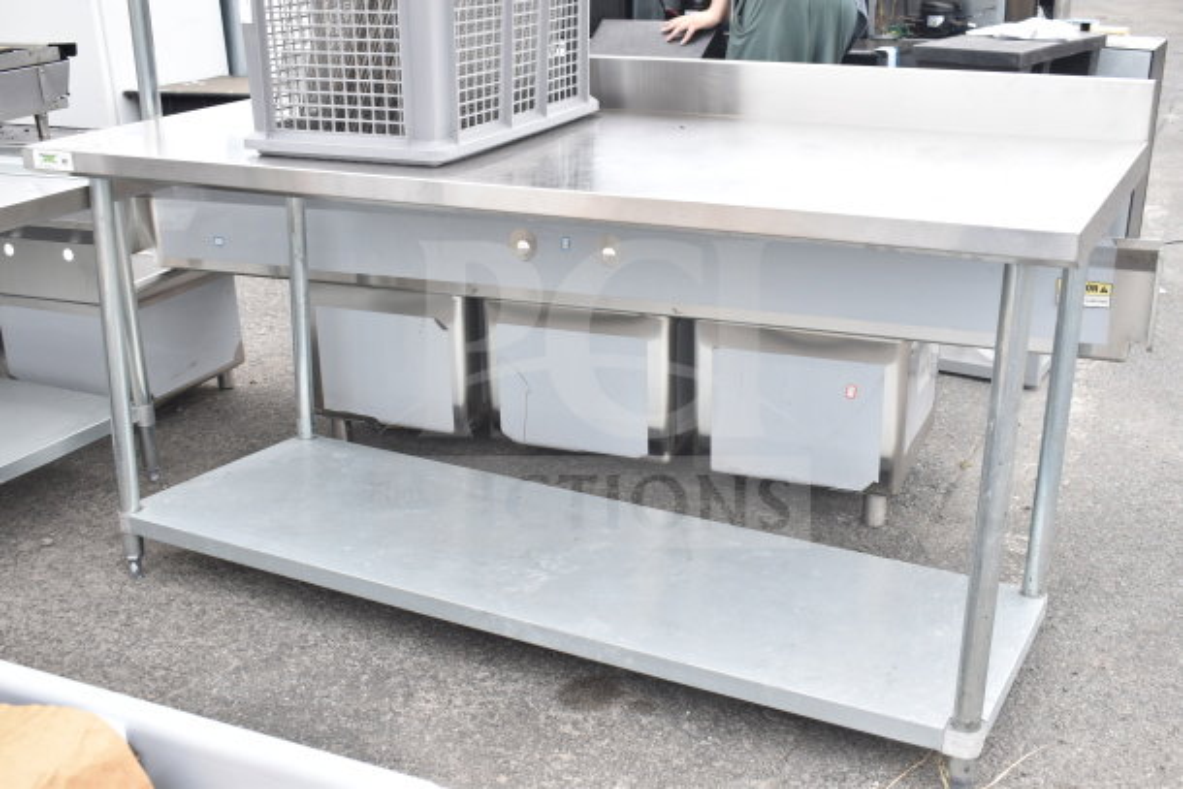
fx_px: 1282
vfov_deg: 34.2
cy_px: 394
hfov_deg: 49.5
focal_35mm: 39
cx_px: 592
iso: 200
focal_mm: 26
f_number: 5.6
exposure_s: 1/200
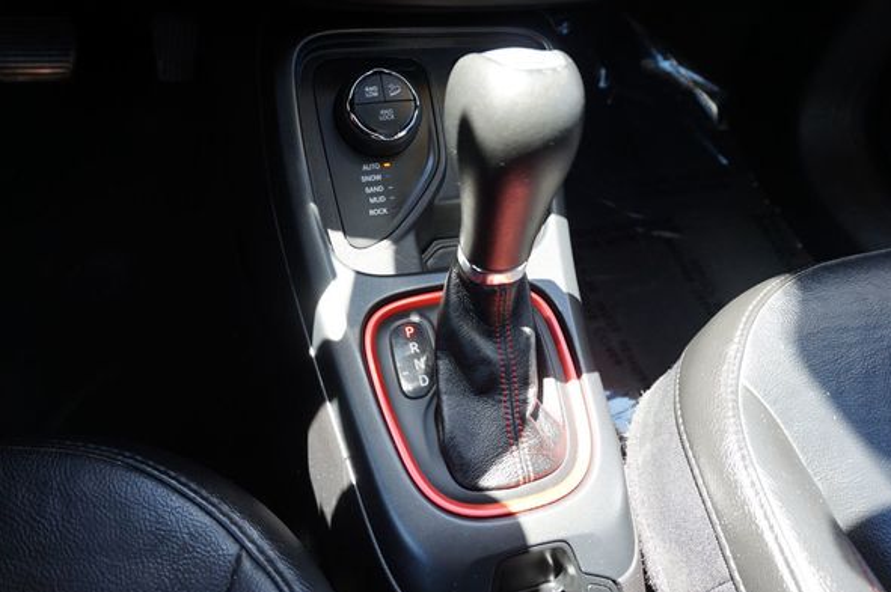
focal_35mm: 26
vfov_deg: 49.5
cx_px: 422
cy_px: 285
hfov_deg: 69.4
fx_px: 643
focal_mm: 16
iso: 250
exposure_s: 1/60
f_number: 4
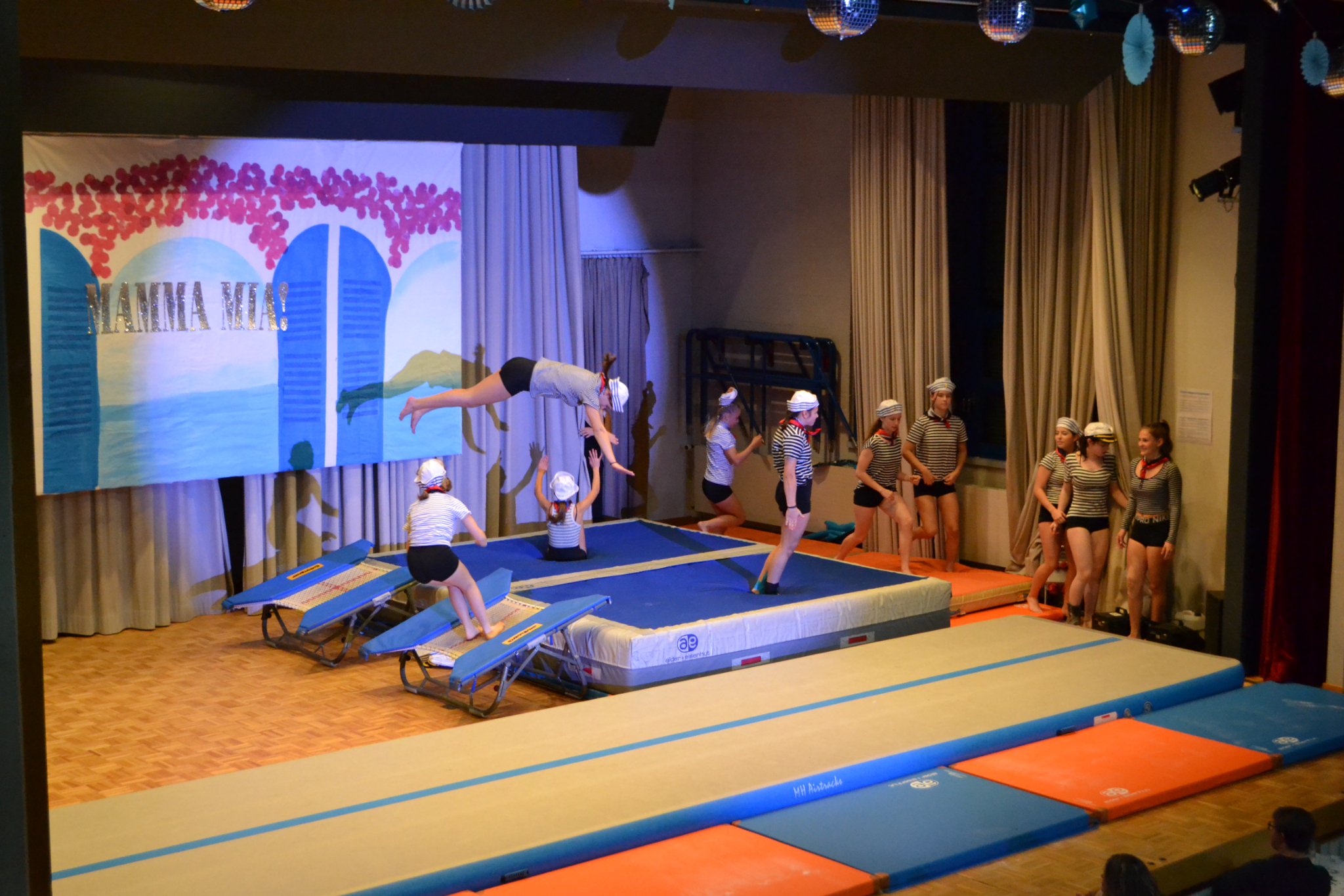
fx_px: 1960
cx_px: 672
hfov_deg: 37.9
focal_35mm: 52
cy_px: 448
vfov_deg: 25.7
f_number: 5
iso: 3200
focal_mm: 35
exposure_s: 1/250
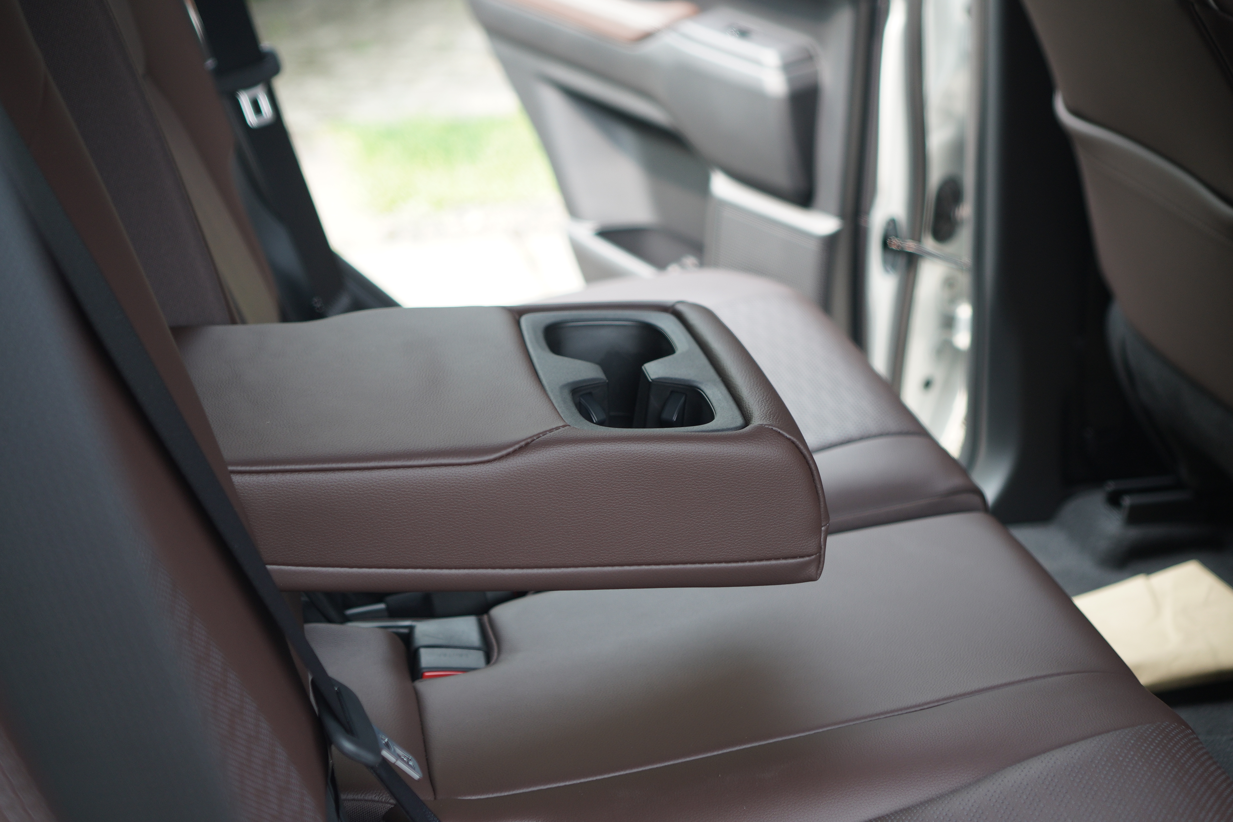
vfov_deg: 26.0
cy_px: 411
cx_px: 616
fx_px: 1781
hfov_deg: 38.2
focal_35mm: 52
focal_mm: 35
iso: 320
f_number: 2.5
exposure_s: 1/100
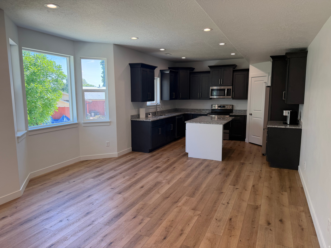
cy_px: 124
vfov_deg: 56.8
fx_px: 229
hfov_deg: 71.6
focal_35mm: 24
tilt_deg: -8.4
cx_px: 166
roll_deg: +0.4
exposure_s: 1/201
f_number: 1.78
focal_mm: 6.76
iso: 125
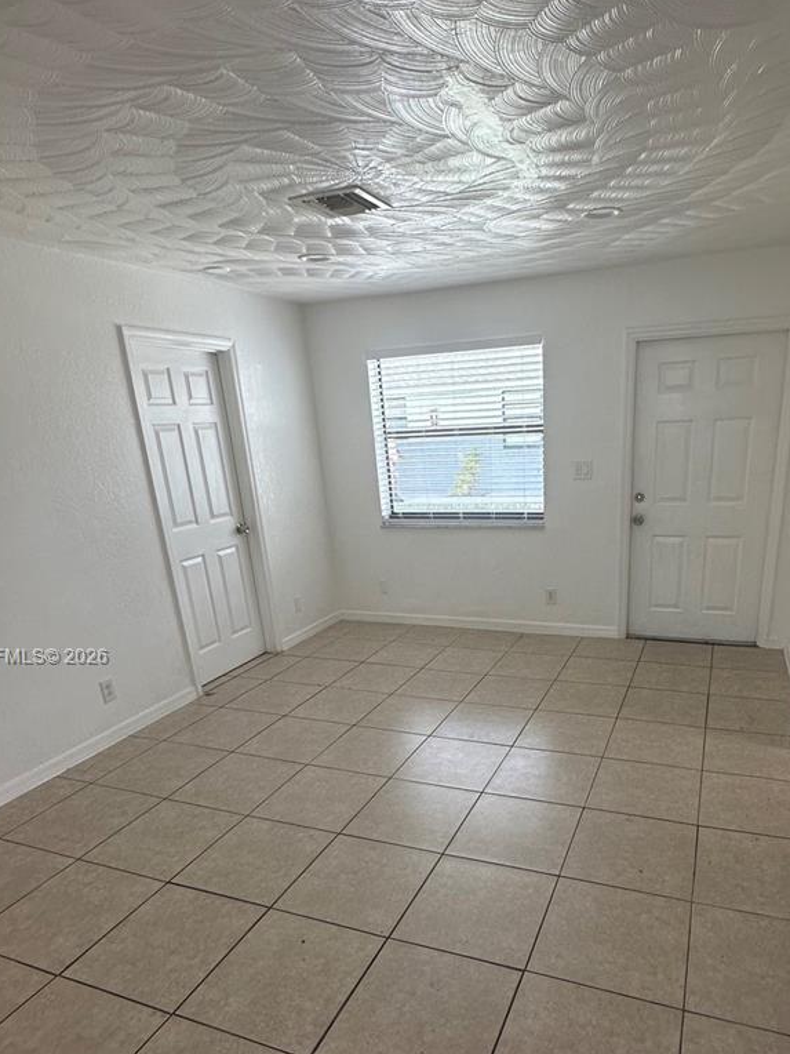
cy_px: 658
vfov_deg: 75.1
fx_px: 669
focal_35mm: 22
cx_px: 473
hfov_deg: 60.6
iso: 80
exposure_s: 1/99
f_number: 2.2
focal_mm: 2.22
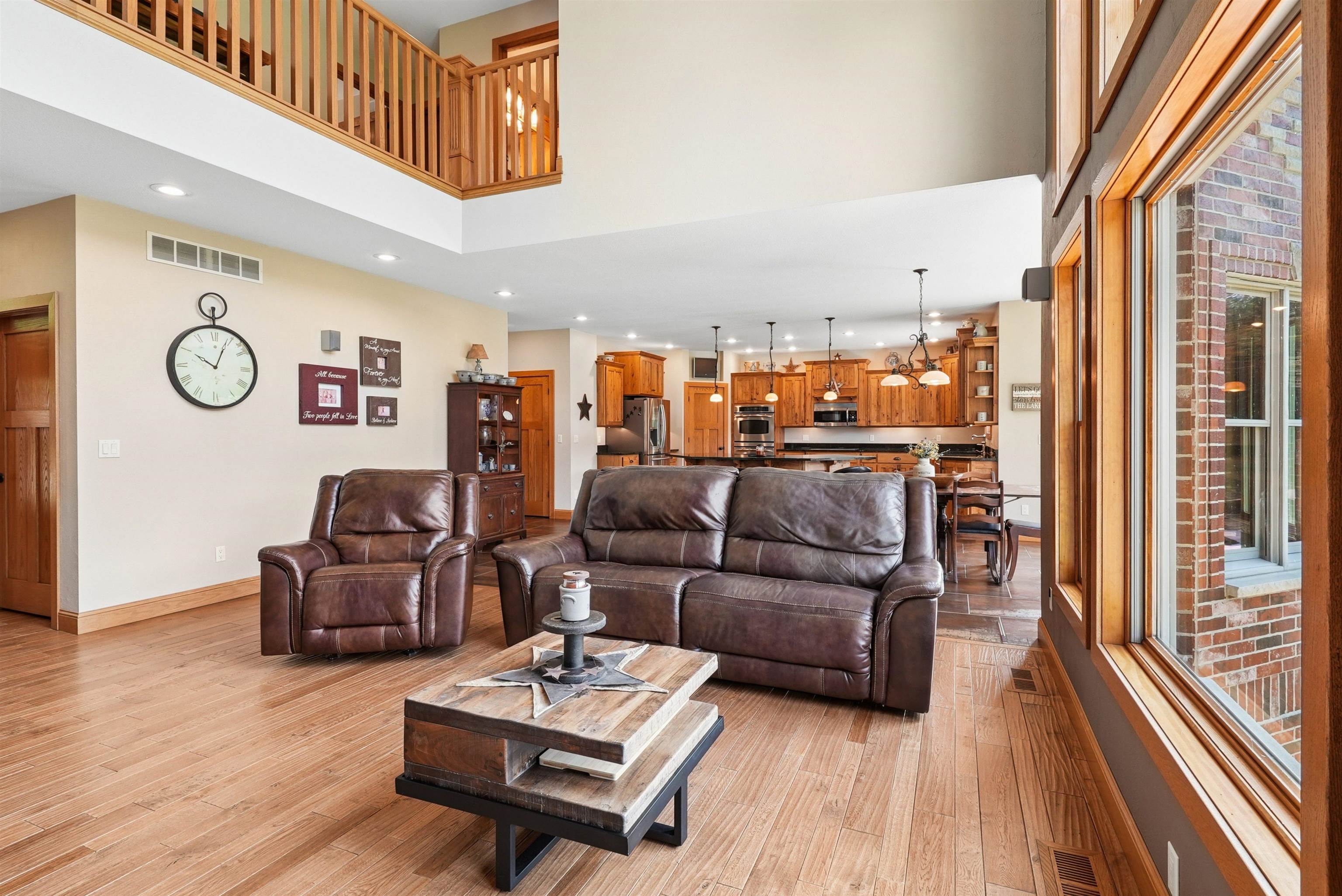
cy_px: 448
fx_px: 634
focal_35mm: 17
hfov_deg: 93.3
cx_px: 671
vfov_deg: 70.5
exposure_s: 1/20
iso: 400
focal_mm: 17
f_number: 9
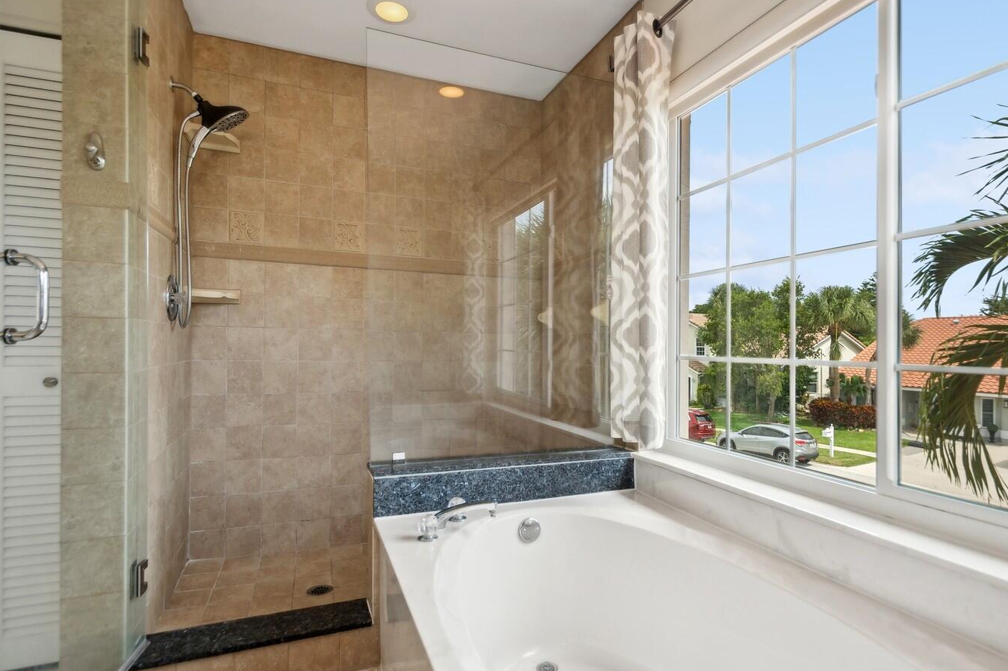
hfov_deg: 90.0
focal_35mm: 18
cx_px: 505
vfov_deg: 67.3
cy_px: 345
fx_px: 504
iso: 250
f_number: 4.5
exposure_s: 1/320
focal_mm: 10
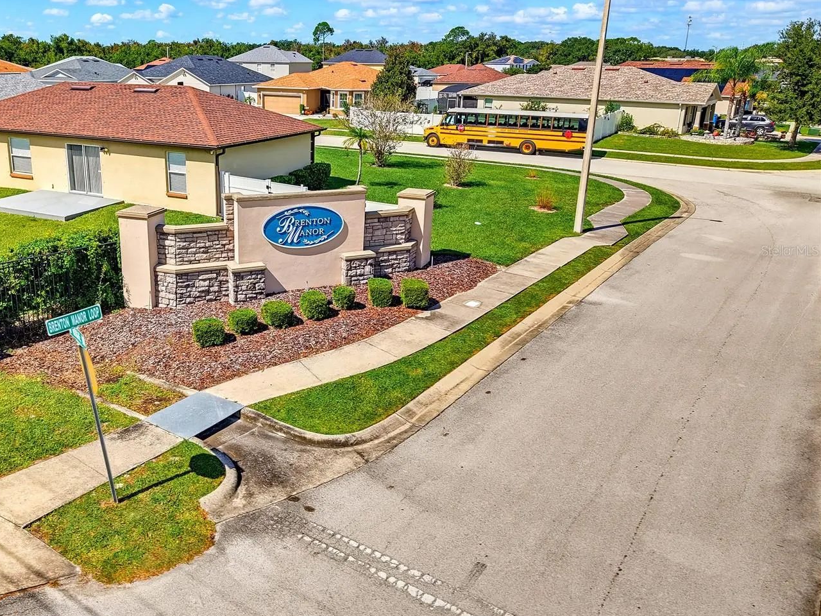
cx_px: 309
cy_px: 250
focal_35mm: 30
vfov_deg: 46.6
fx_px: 712
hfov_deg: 59.2
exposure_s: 1/160
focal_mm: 8.7
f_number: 1.8
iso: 100
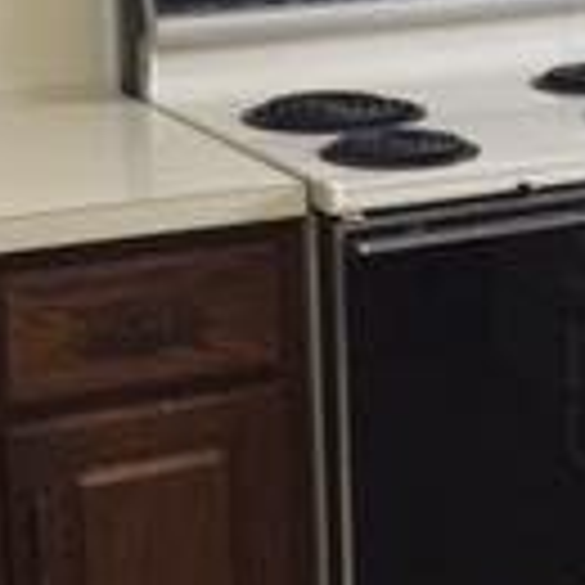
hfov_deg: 13.6
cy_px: 198
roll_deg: +0.8
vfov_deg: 13.8
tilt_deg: -11.4
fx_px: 2409
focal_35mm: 126
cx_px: 626
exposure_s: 1/30
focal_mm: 4.15
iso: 125
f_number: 2.2
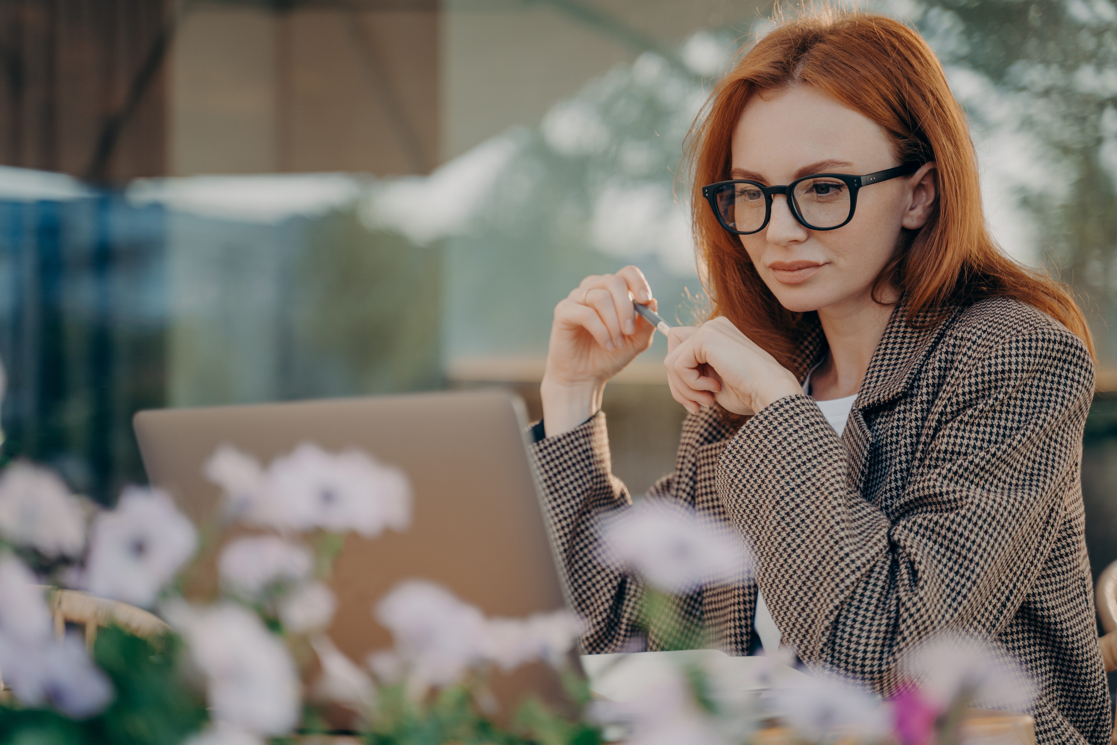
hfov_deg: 27.0
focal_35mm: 75
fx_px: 2327
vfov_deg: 18.2
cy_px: 372
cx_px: 558
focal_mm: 75
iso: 250
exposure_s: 1/400
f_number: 2.8
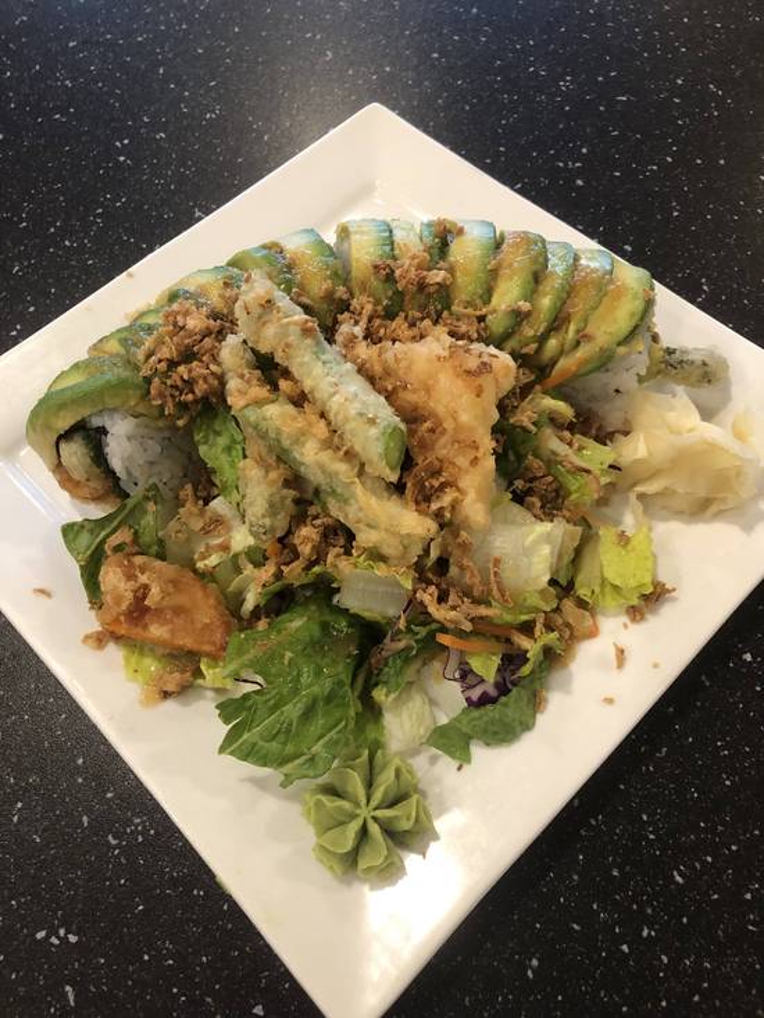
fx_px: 824
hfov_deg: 49.8
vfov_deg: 63.4
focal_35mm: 28
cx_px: 382
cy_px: 509
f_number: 1.8
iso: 100
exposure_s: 1/15
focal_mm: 3.99
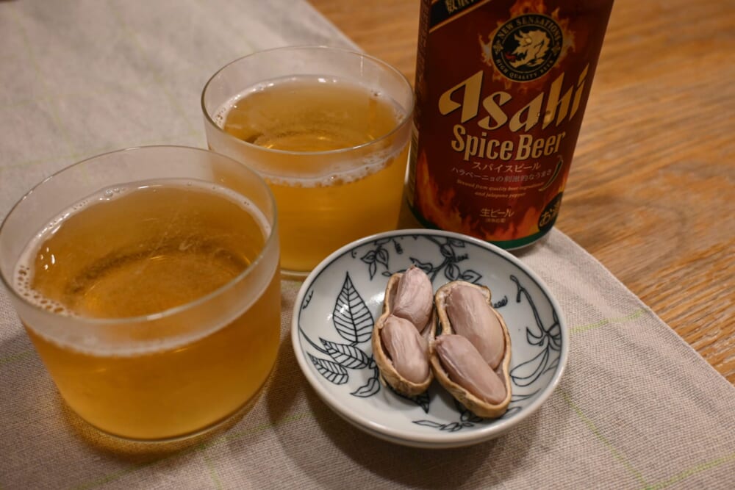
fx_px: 674
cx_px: 368
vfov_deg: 40.0
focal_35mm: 33
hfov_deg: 57.2
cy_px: 245
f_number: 4
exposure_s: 1/125
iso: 1800
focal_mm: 22
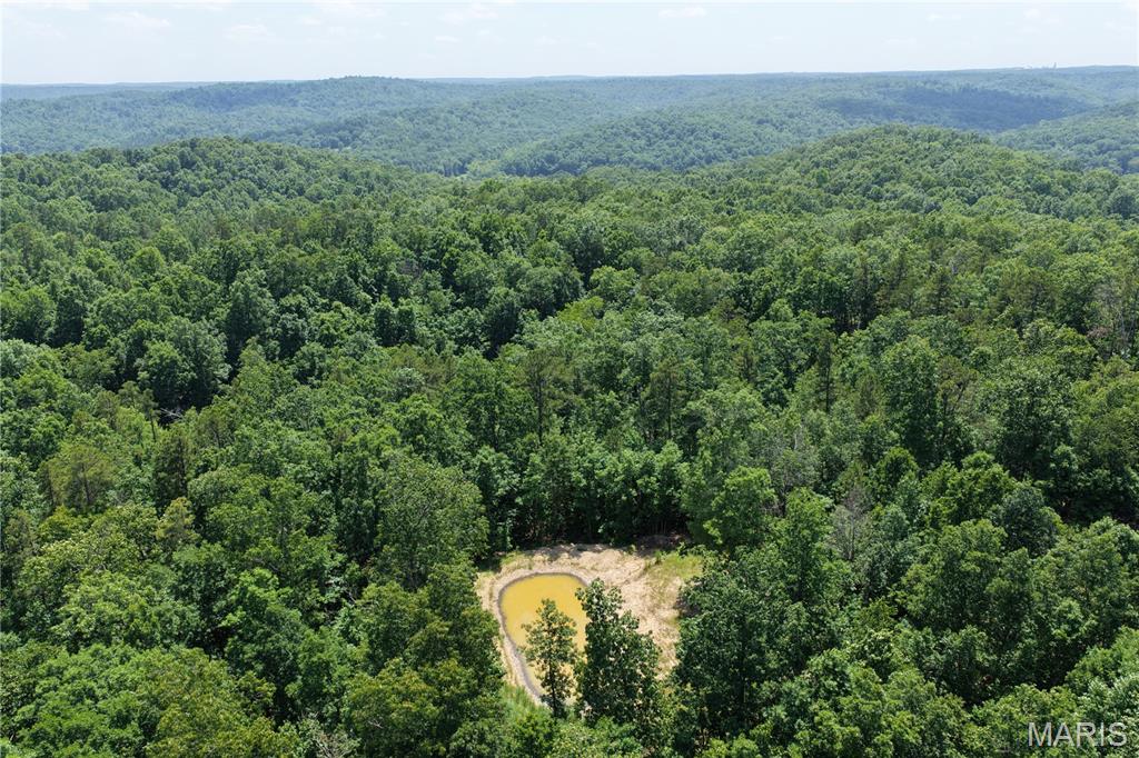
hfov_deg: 65.5
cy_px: 379
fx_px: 886
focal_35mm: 28
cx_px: 570
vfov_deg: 46.4
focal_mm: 14.45
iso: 100
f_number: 2.8
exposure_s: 1/400
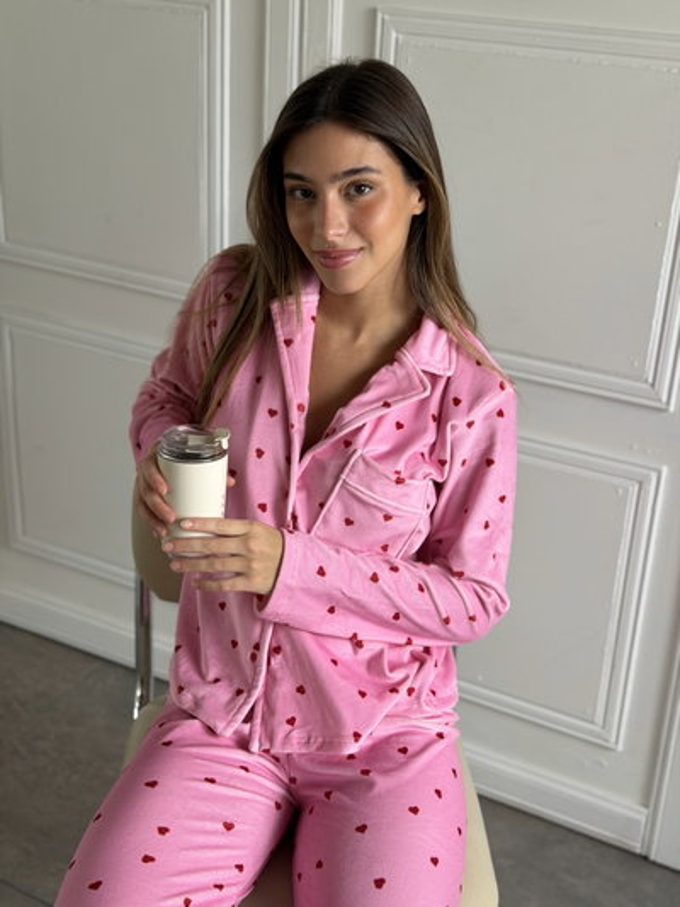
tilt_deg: -24.1
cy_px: 454
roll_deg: -3.6
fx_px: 1257
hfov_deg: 30.3
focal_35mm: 48
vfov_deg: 39.6
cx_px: 340
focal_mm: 6.76
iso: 100
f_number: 1.78
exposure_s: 1/65
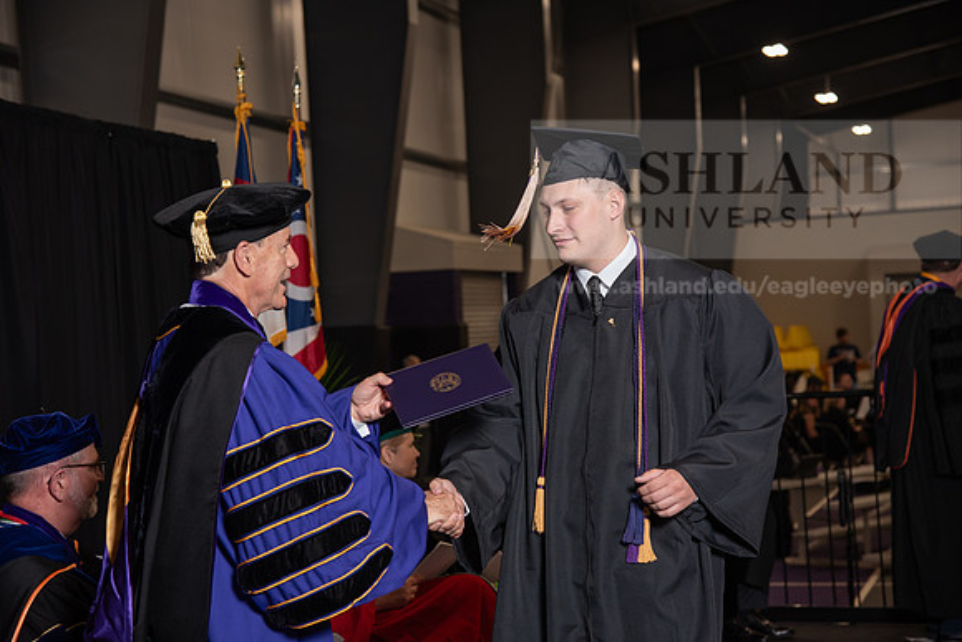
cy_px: 321
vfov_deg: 17.5
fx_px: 2085
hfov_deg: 26.0
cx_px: 481
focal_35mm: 78
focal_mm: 78
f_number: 5
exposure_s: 1/200
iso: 1000
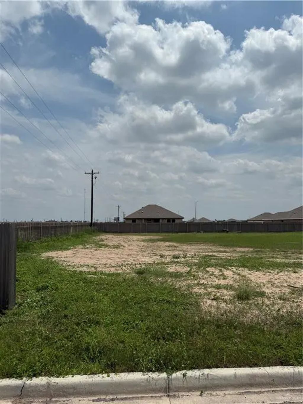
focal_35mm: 24
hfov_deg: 56.8
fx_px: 280
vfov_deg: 71.6
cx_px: 152
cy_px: 202
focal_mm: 6.76
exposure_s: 1/14286
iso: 64
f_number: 1.78
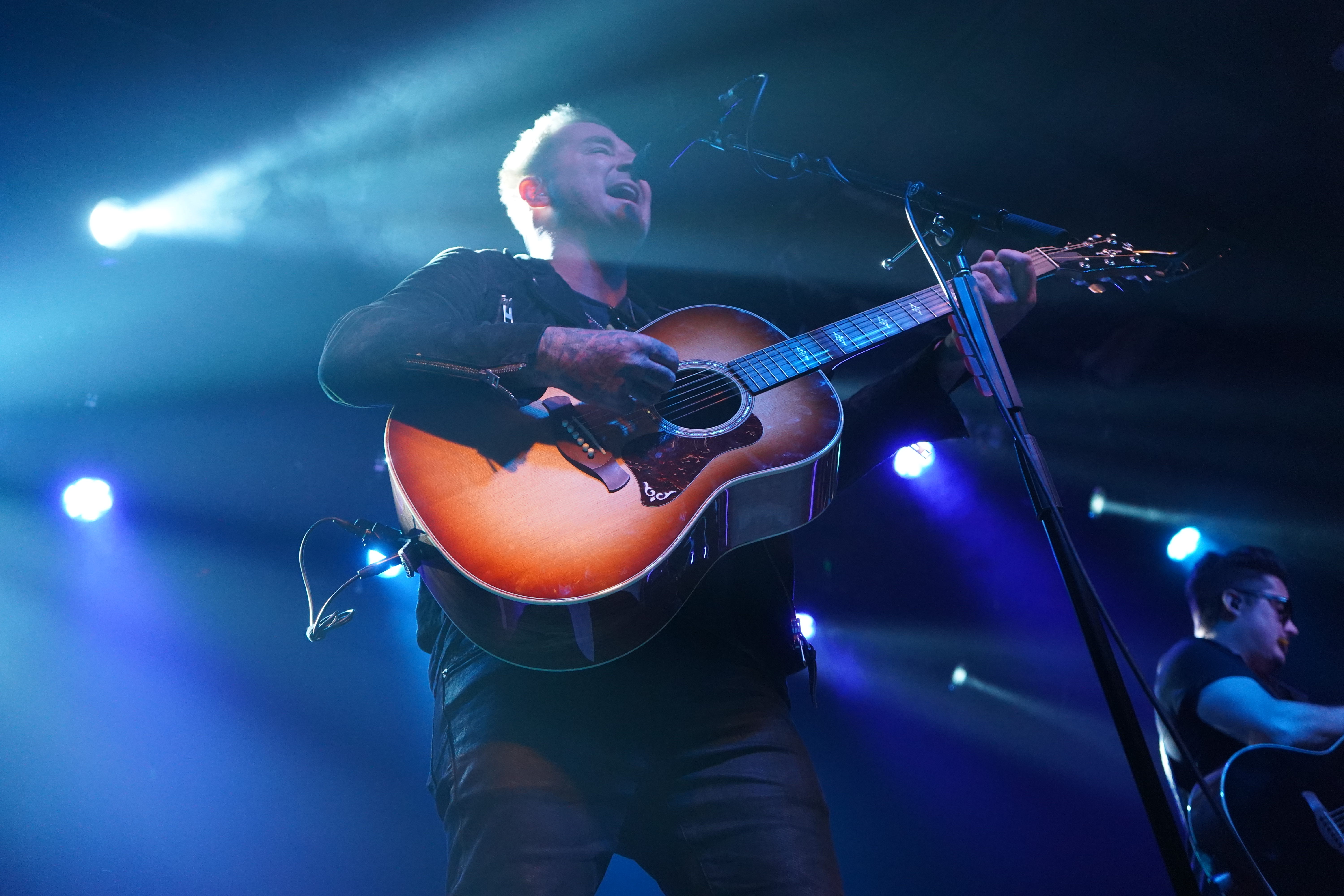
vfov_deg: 32.6
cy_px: 448
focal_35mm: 41
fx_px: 1531
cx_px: 672
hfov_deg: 47.4
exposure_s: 1/160
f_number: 4.5
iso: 6400
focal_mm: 41
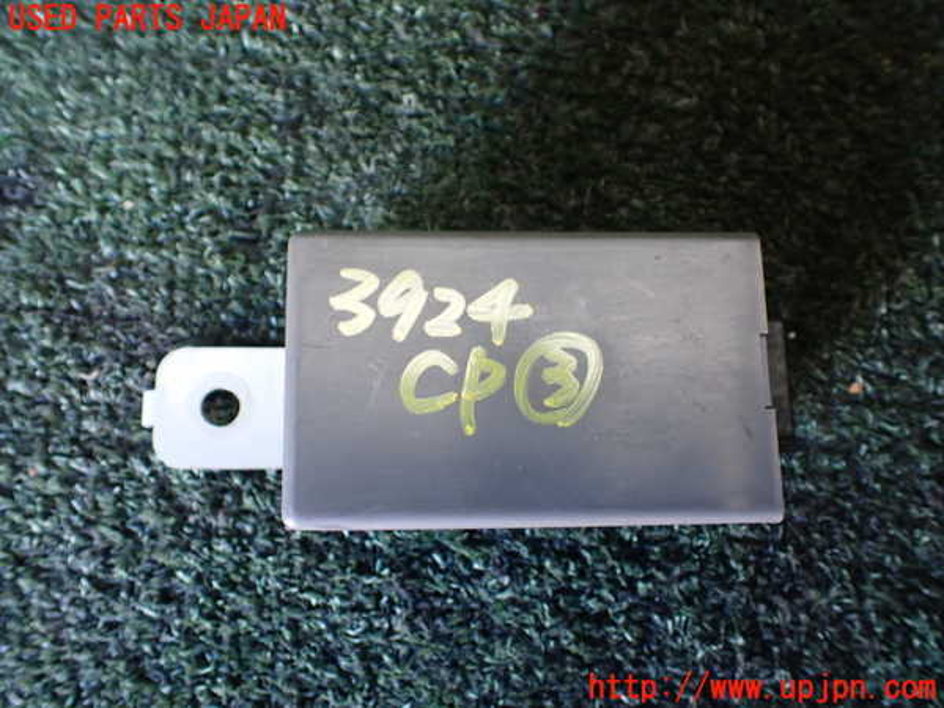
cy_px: 354
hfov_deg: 60.0
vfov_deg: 46.8
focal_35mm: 30
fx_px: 818
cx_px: 472
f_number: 2.3
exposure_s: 1/40
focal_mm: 5.4
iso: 800
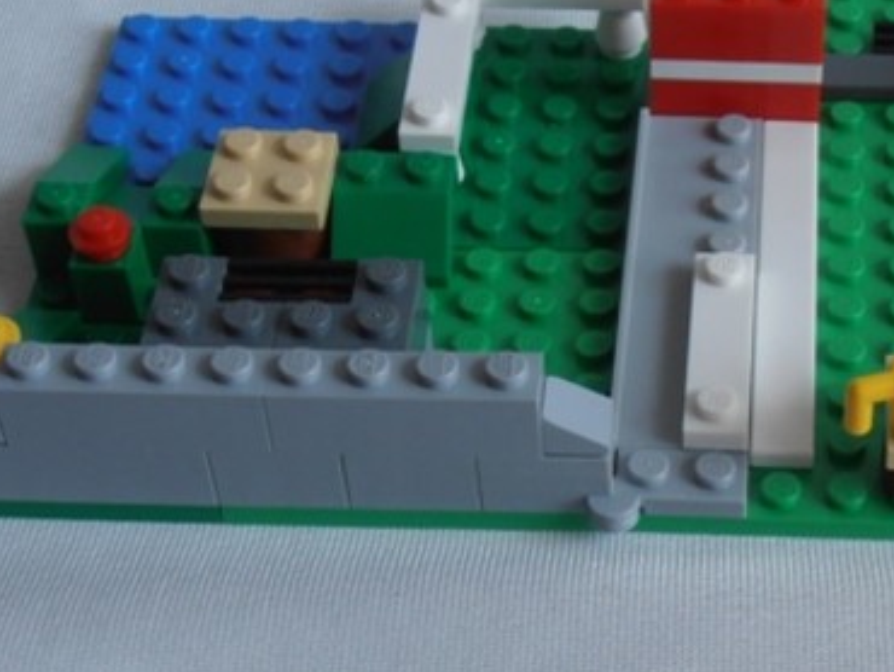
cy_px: 456
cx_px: 681
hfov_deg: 21.6
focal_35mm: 90
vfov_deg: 16.4
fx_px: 2326
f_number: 3.9
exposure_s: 1/80
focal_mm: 6.61
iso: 80
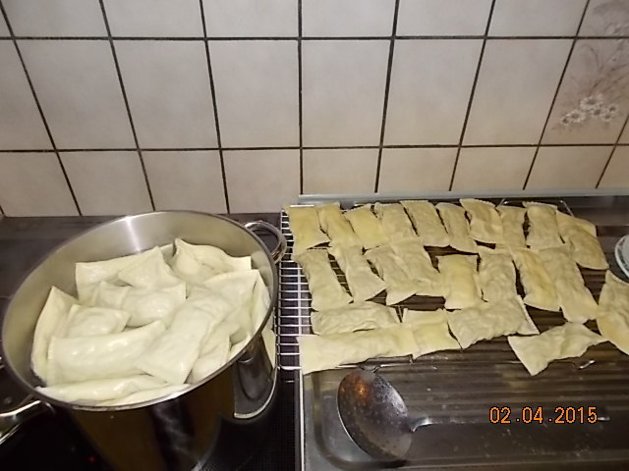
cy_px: 236
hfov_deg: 67.3
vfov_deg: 53.1
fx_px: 472
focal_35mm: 26
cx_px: 314
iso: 200
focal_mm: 4.6
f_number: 3.2
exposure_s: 1/25
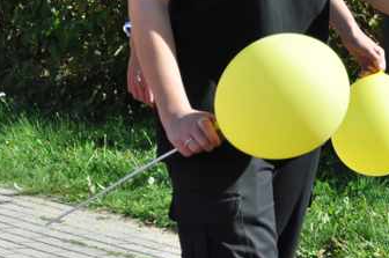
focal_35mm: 238
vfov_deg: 5.7
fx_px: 2568
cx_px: -116
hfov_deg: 8.5
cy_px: -115
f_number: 5
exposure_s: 1/1500
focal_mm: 52
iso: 500
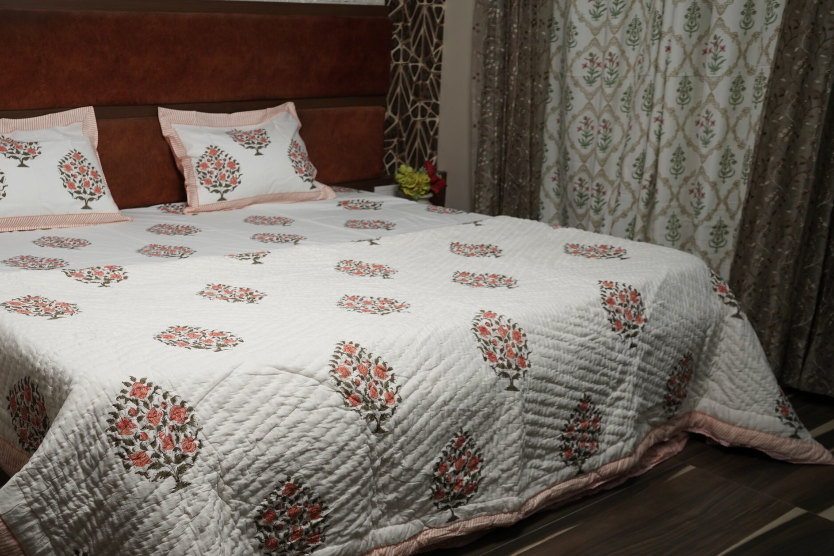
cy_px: 366
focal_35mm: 38
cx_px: 305
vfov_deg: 34.8
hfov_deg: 50.1
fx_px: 880
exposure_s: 1/50
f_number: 5.6
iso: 250
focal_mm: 28
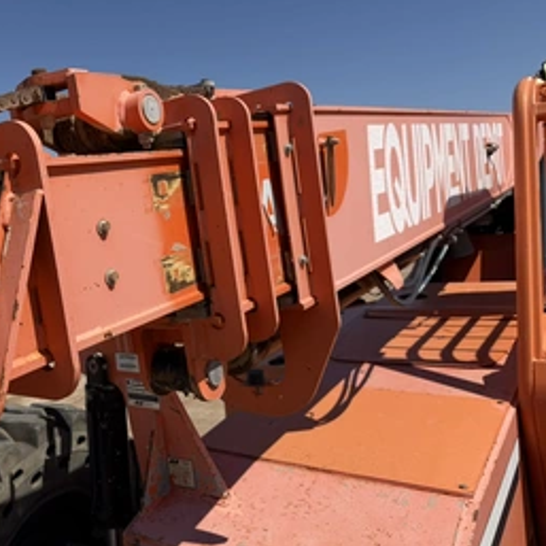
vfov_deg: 49.6
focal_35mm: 33
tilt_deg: -4.8
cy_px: 238
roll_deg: +5.3
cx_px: 123
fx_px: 589
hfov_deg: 47.5
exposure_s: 1/6711
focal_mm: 6.76
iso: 80
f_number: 1.78
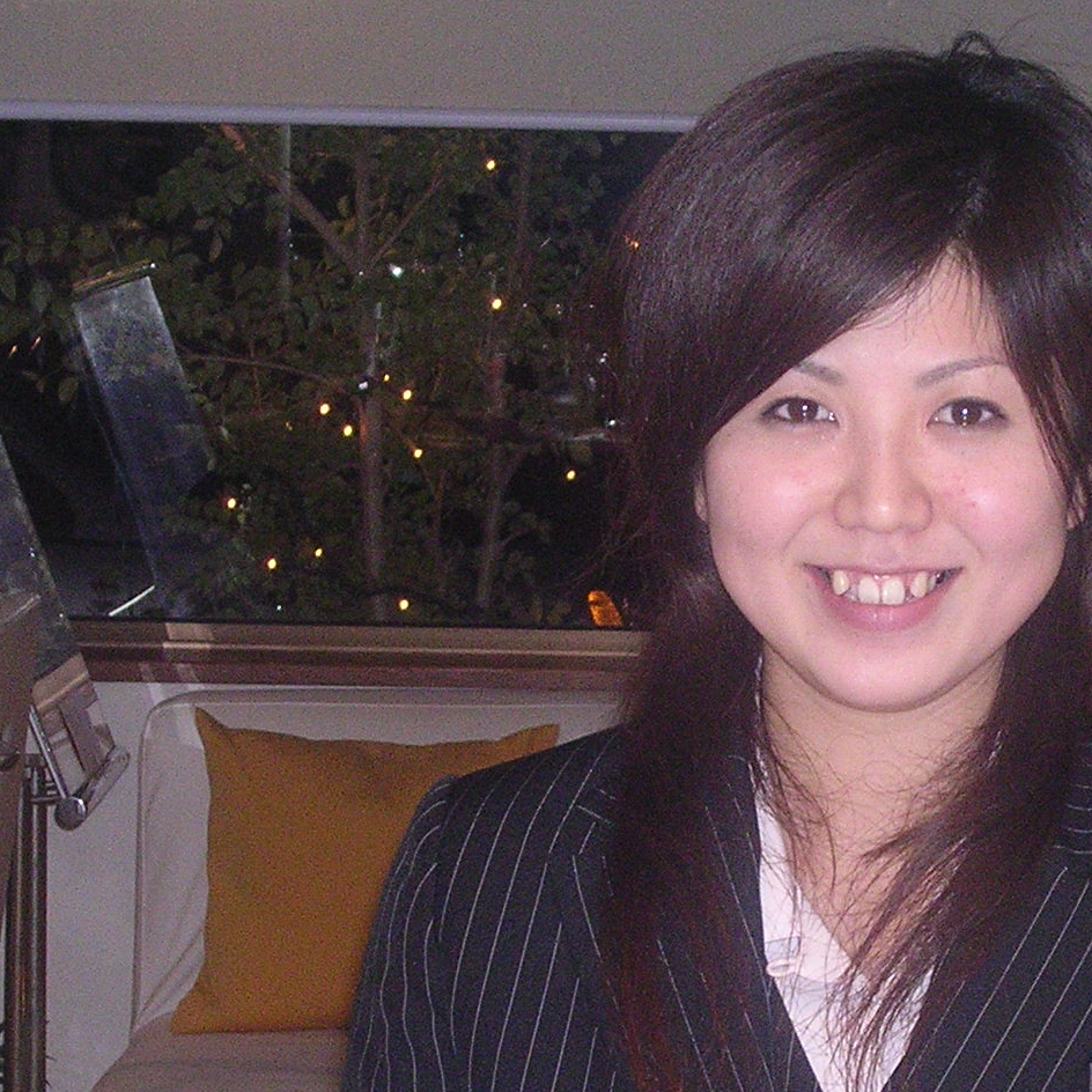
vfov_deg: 12.6
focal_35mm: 138
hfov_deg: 12.6
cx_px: 819
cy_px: 819
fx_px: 4925
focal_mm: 10.9
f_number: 3.7
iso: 400
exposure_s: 1/60.1
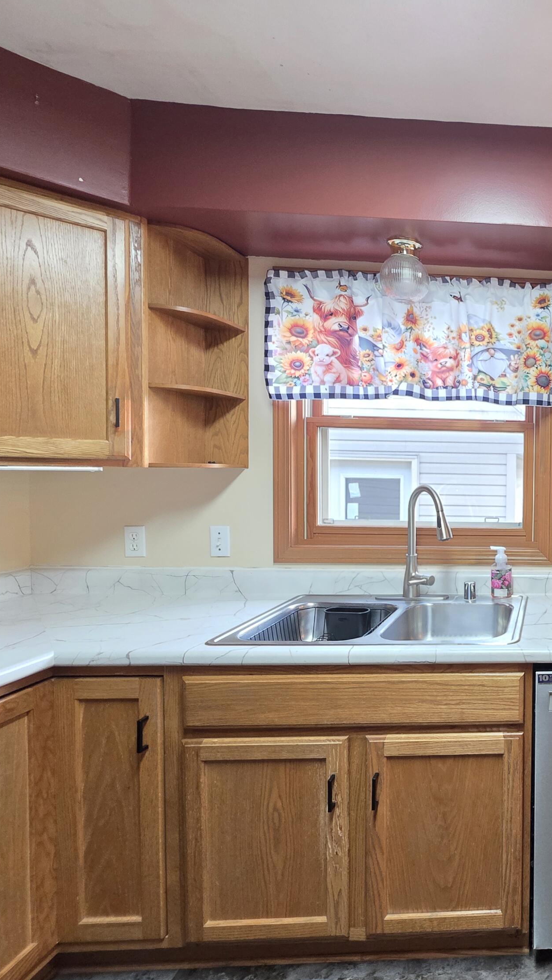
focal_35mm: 19
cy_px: 490
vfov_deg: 89.6
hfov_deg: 46.2
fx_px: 494
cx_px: 582
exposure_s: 1/60
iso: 320
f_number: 1.9
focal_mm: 2.2
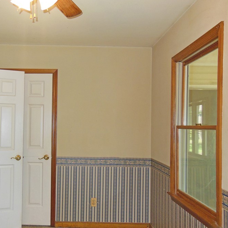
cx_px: 78
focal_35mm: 34
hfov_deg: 47.8
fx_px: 253
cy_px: 122
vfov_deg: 48.4
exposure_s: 1/25
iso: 250
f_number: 3.5
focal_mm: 4.5
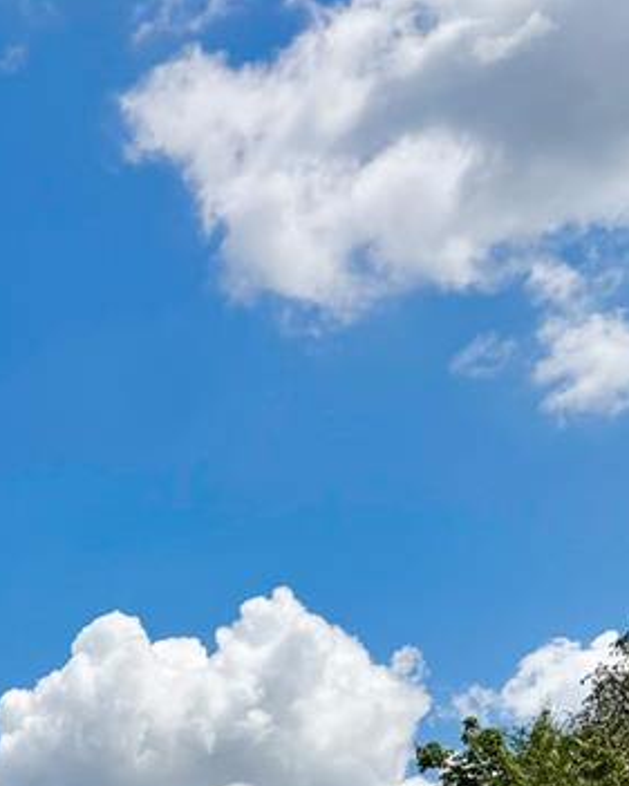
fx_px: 1861
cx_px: -217
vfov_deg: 19.4
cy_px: 1306
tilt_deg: +0.7
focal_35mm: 80
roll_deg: +1.1
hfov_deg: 17.8
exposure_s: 1/17544
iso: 80
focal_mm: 6.76
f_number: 1.78
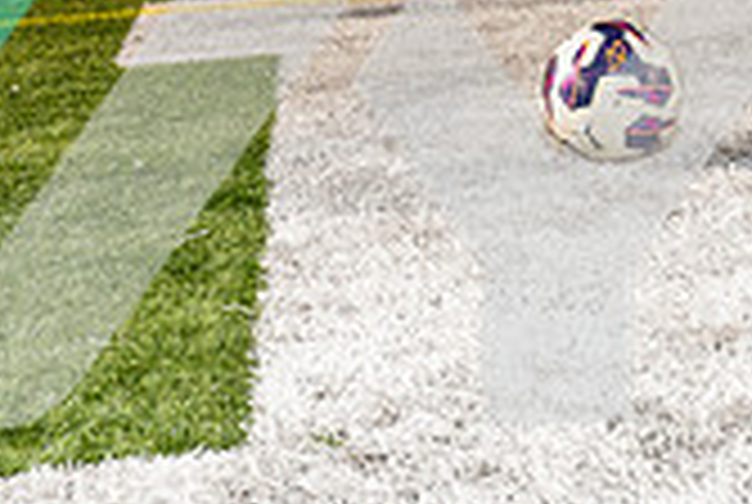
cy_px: -358
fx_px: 2323
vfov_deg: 11.6
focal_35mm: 111
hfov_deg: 17.9
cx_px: 761
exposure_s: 1/250
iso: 800
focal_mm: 32
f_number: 5.6
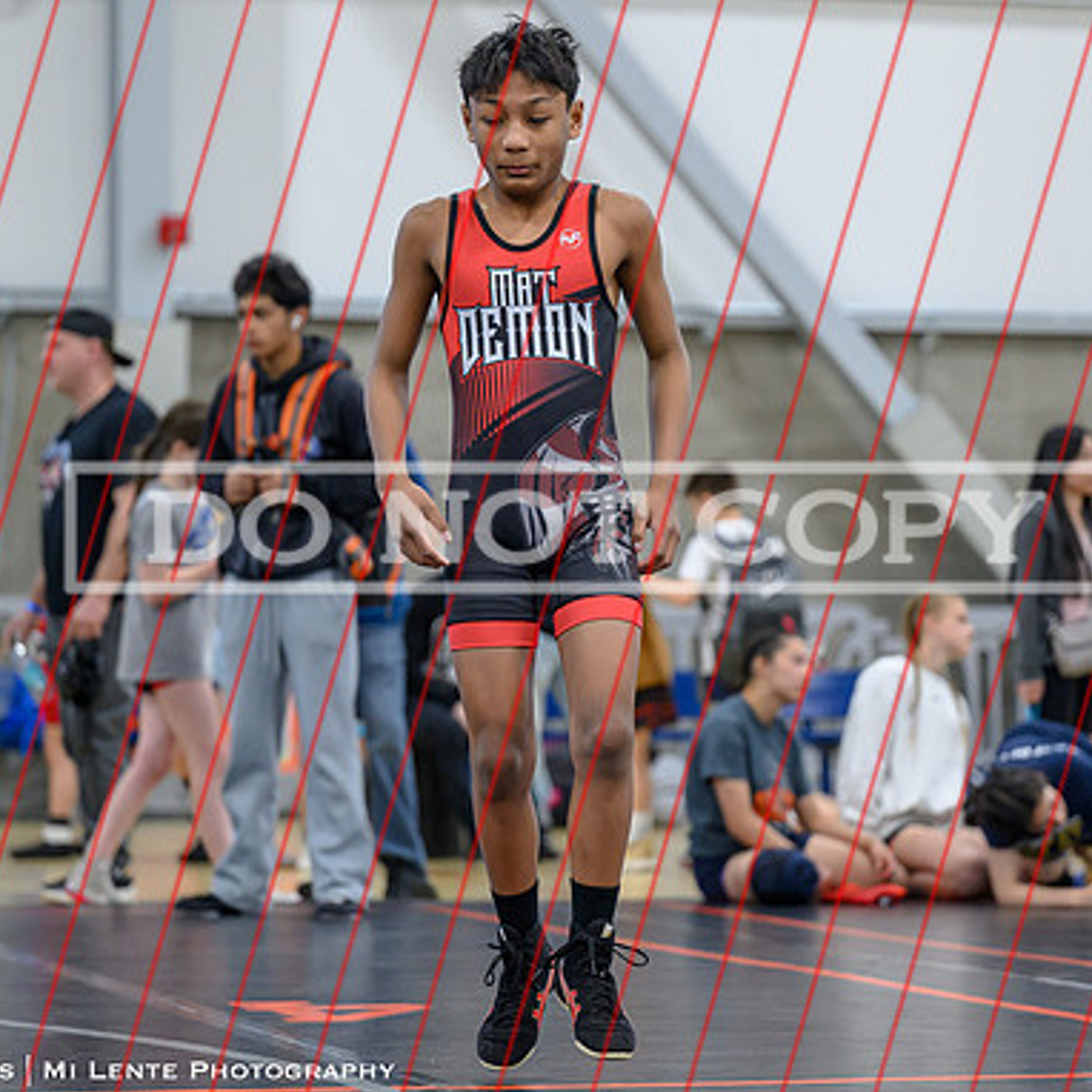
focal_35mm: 136
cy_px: 493
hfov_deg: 12.8
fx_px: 4854
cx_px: 537
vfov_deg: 12.8
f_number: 2.8
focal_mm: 94
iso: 2000
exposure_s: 1/640
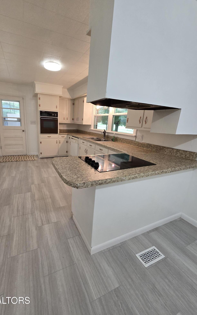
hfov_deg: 78.0
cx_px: 82
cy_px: 155
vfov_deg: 105.3
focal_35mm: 14
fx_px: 120
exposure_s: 1/60
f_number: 2.2
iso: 160
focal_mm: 2.2
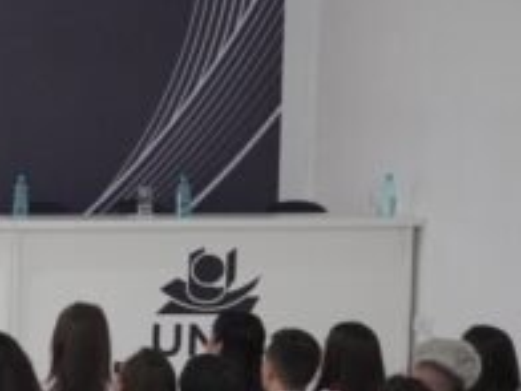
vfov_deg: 9.2
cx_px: -415
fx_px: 2393
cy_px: 479
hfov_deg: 11.5
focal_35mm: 159
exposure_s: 1/160
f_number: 5
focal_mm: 30
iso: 4000
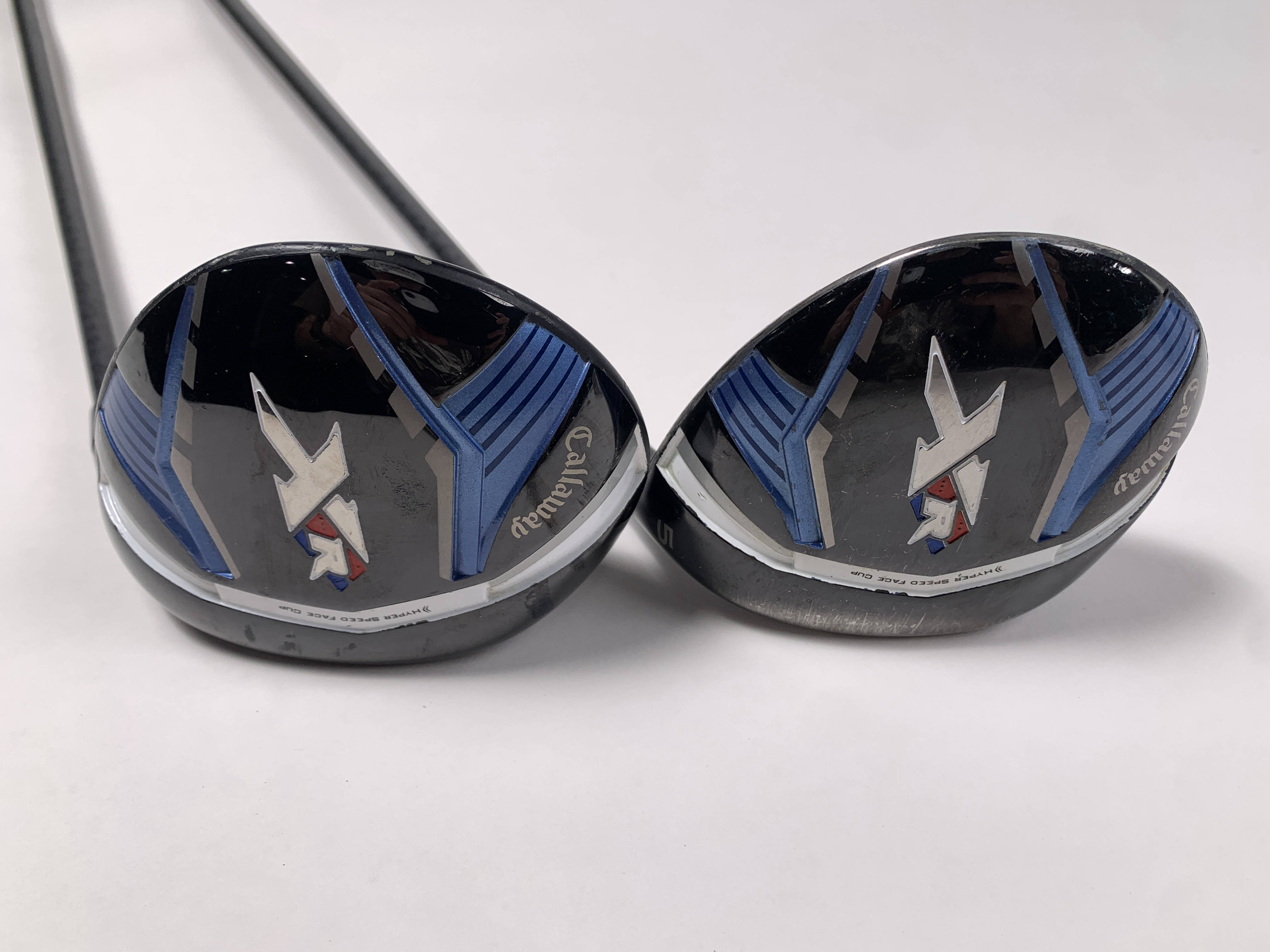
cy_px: 476
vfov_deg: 53.1
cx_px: 635
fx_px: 954
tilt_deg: -40.1
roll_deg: -0.7
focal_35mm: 26
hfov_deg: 67.3
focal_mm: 4.25
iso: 25
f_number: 1.8
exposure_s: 1/232
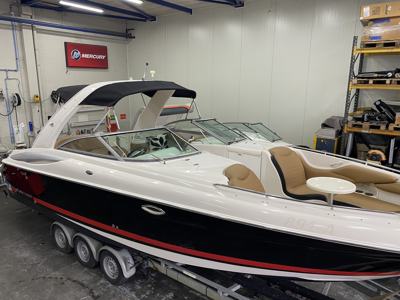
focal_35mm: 26
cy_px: 150
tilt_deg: -13.9
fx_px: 300
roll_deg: -1.1
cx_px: 200
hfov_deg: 67.3
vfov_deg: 53.1
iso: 100
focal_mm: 4.25
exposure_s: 1/50
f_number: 1.8
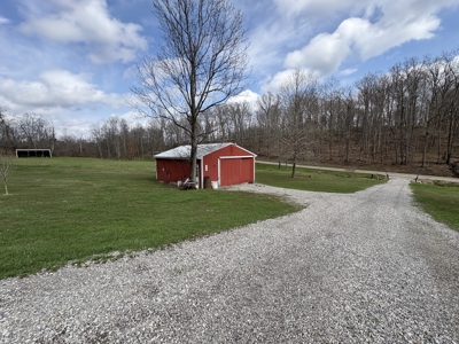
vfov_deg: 85.7
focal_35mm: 14
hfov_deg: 102.1
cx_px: 230
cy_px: 172
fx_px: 186
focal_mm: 2.22
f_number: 2.2
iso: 50
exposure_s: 1/1178
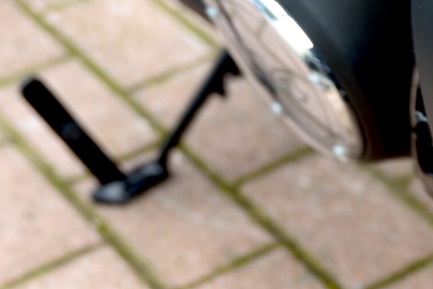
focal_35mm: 153
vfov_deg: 9.0
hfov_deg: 12.7
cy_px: 239
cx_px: 657
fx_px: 1841
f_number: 2.8
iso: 100
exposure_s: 1/30
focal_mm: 45
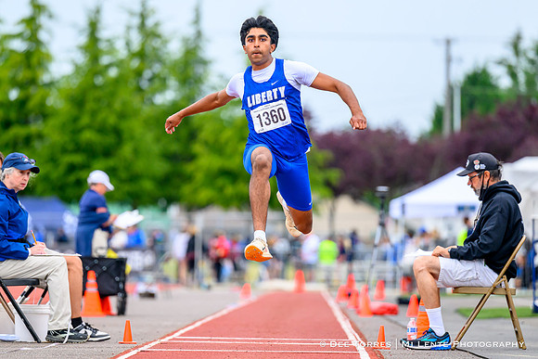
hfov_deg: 7.8
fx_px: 3970
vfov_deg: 5.2
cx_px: 250
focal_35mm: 266
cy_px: 170
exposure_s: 1/2500
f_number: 3.2
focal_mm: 200
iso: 720
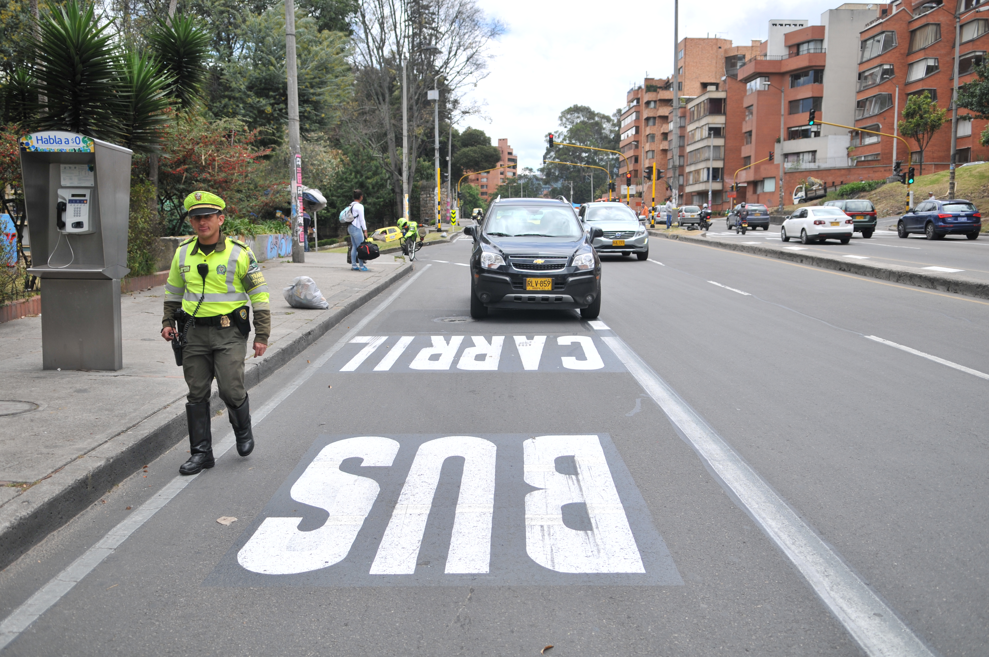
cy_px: 328
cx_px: 494
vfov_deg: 38.3
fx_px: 947
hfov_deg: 55.2
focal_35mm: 34
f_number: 2.8
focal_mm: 23
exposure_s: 1/1250
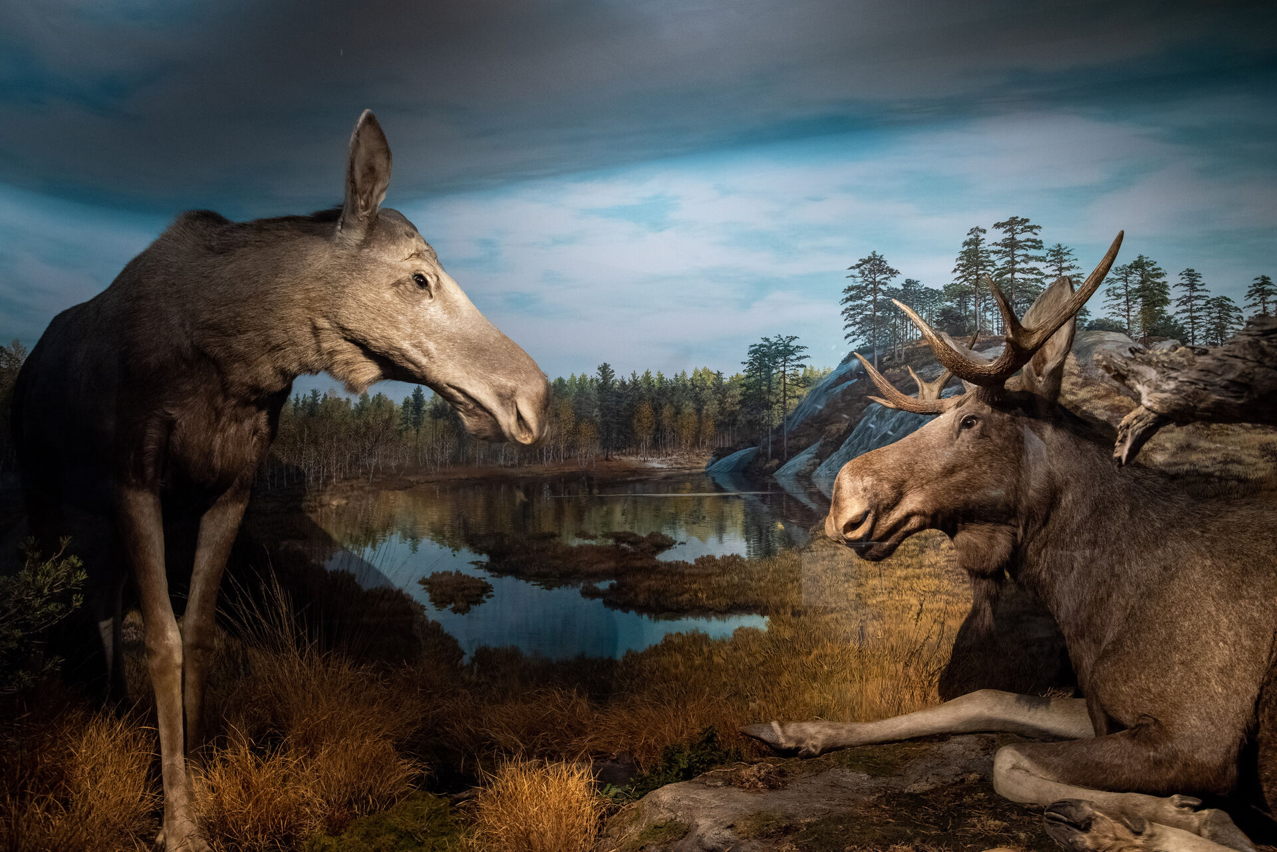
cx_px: 638
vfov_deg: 41.1
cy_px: 426
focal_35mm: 32
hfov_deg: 58.7
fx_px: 1135
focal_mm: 32
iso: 1600
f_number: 5.6
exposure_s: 1/30
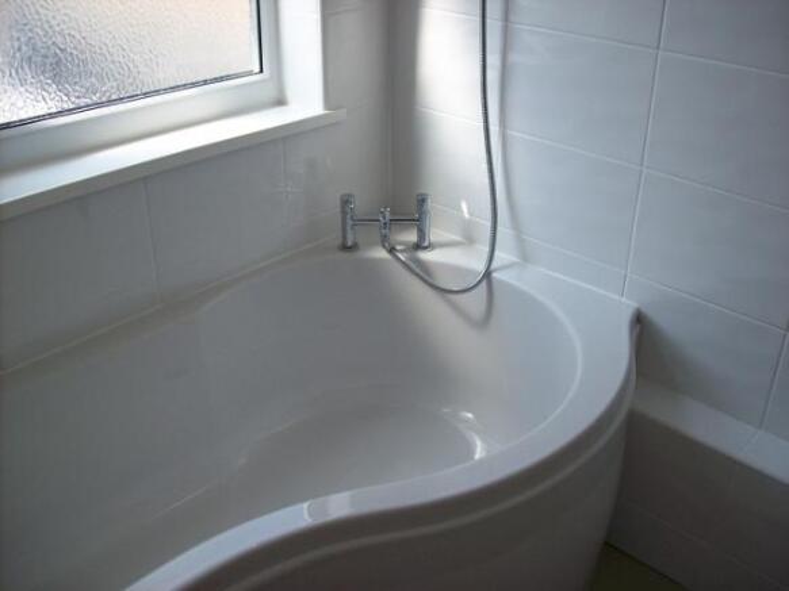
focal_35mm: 36
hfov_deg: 51.4
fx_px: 820
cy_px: 296
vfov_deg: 39.6
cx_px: 394
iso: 80
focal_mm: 6
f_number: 2.7
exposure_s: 1/351
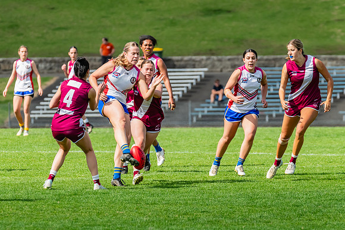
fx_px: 3682
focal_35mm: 384
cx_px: 118
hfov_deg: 5.4
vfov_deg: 3.6
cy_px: 125
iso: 800
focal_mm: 290
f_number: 8
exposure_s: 1/1600
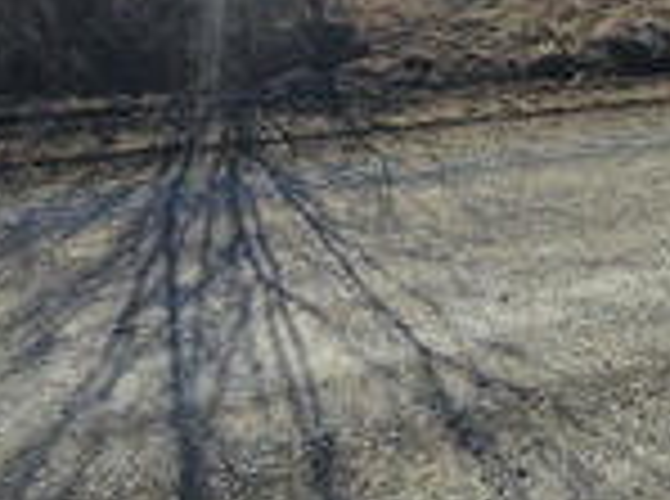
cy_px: -63
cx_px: 292
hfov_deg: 52.6
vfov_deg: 34.4
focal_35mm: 35
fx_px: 676
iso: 50
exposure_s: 1/4054
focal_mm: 2.2
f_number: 2.2
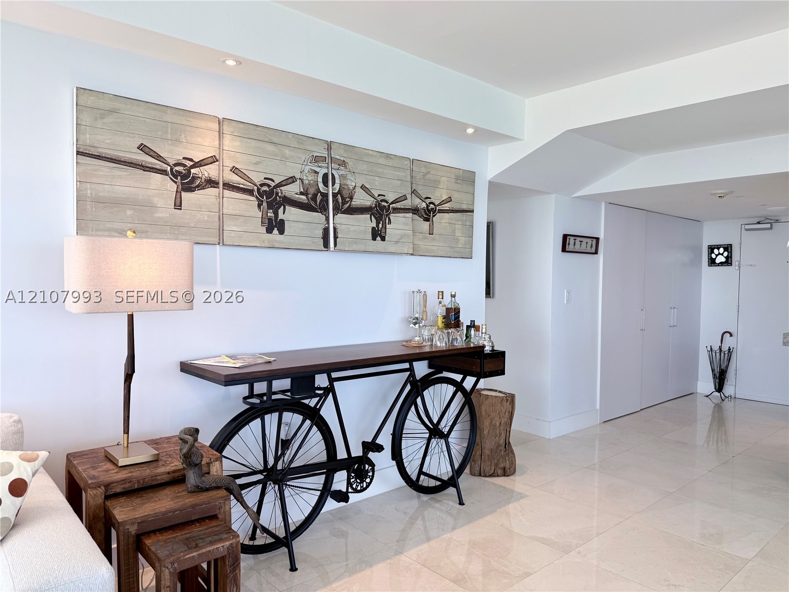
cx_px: 394
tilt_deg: -1.9
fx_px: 547
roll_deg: +0.2
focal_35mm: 24
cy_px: 296
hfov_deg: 71.6
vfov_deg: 56.8
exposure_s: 1/274
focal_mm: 6.76
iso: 64
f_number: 1.78
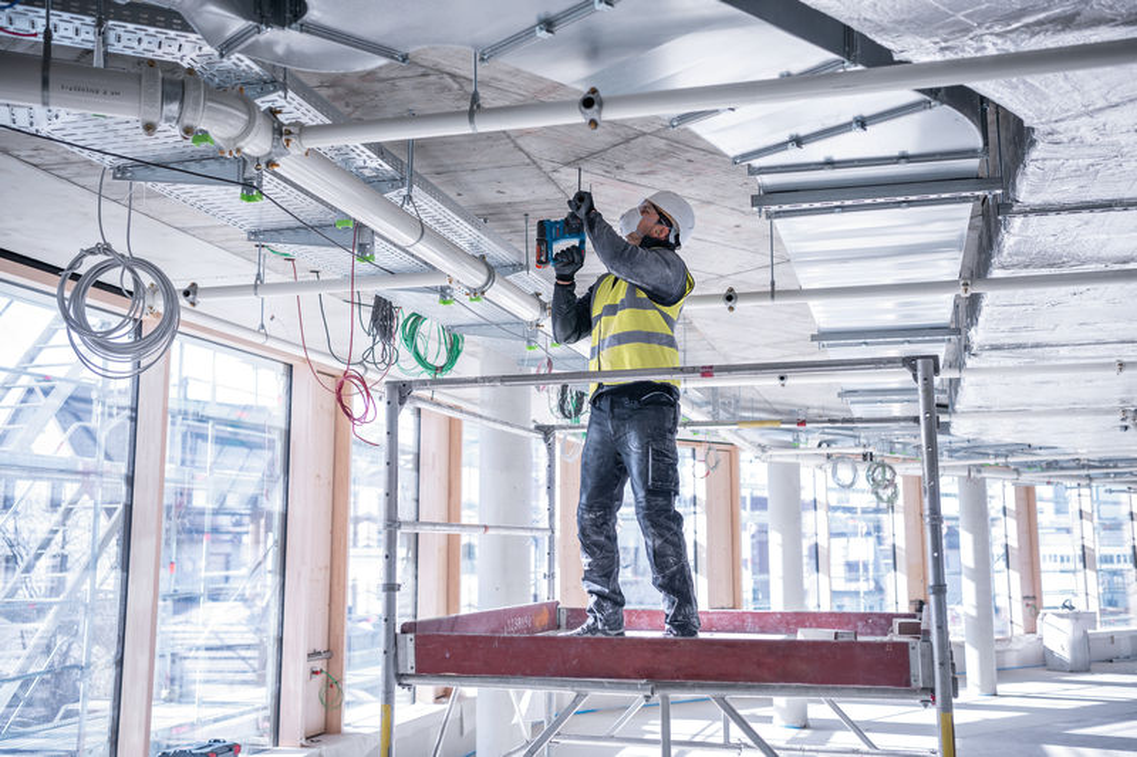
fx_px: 1263
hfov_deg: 48.5
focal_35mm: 40
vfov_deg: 33.4
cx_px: 568
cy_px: 378
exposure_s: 1/160
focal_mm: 40
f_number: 2.8
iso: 160
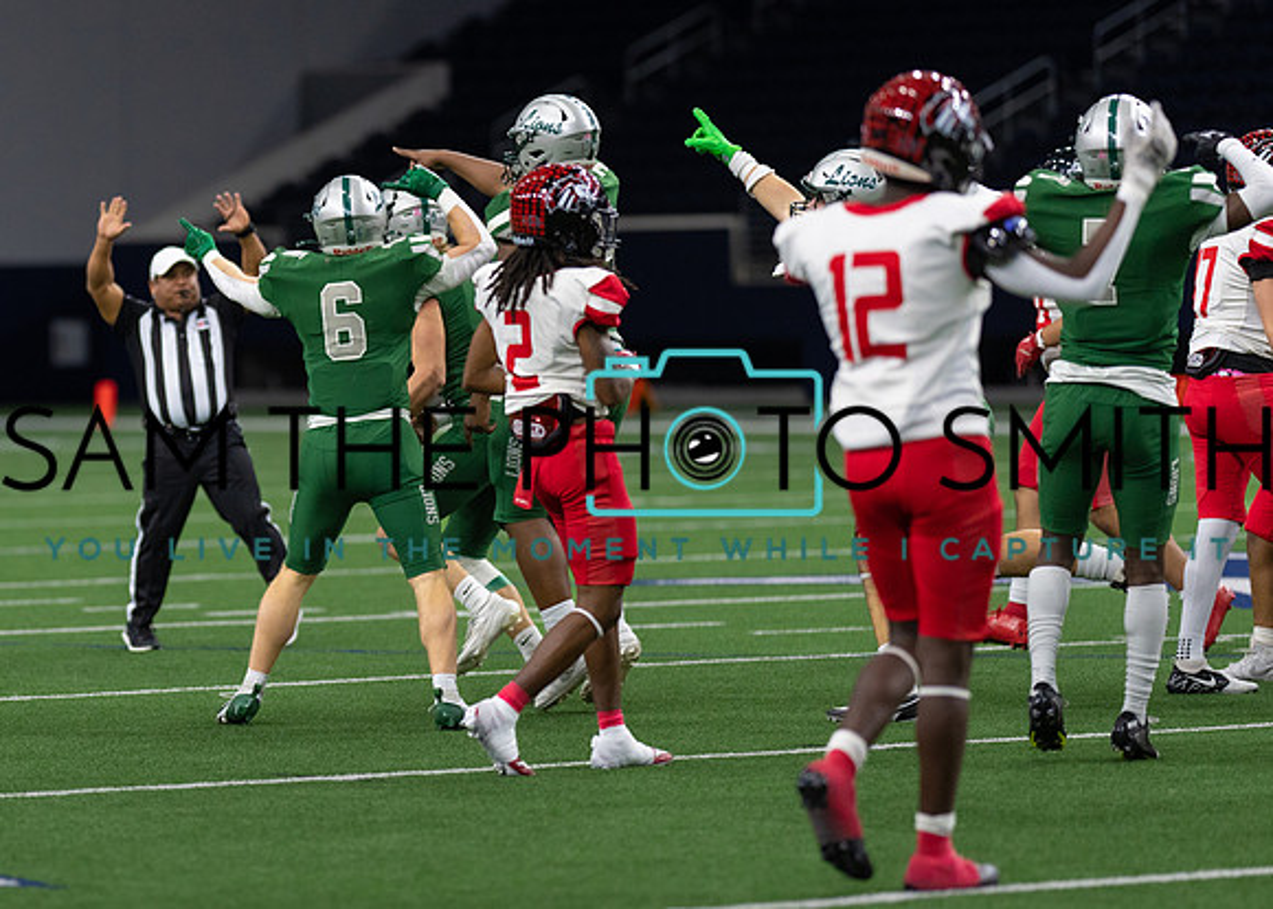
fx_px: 8245
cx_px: 216
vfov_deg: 6.3
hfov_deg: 8.8
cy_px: 461
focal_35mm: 228
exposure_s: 1/1250
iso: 1000
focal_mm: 135
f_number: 1.8
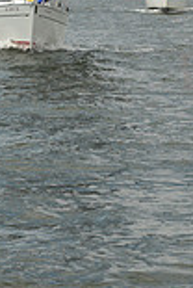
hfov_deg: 3.8
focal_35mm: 366
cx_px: 83
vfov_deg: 5.5
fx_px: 2930
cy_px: -216
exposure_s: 1/1250
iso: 320
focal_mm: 98
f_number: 10
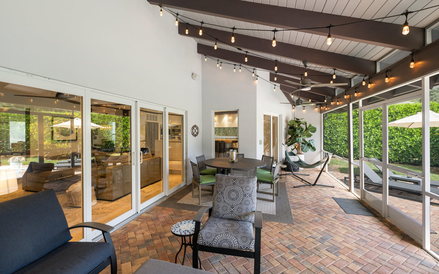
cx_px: 224
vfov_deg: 74.7
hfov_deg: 101.4
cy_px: 146
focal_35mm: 15
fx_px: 179
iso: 320
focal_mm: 14
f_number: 5
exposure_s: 1/40
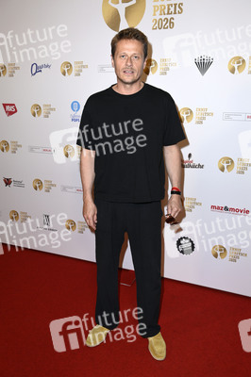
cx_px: 126
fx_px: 356
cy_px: 188
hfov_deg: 38.8
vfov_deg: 55.8
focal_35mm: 34
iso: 640
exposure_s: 1/200
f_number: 5.6
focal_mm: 34
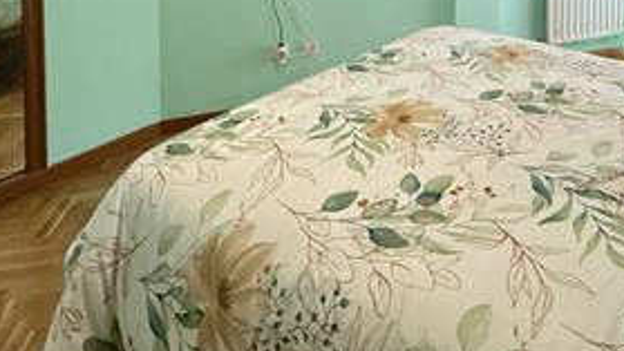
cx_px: 492
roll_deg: -0.9
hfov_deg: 53.2
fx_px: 579
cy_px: -123
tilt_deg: -3.4
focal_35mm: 35
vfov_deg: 27.3
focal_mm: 2.22
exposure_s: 1/50
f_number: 2.2
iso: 200
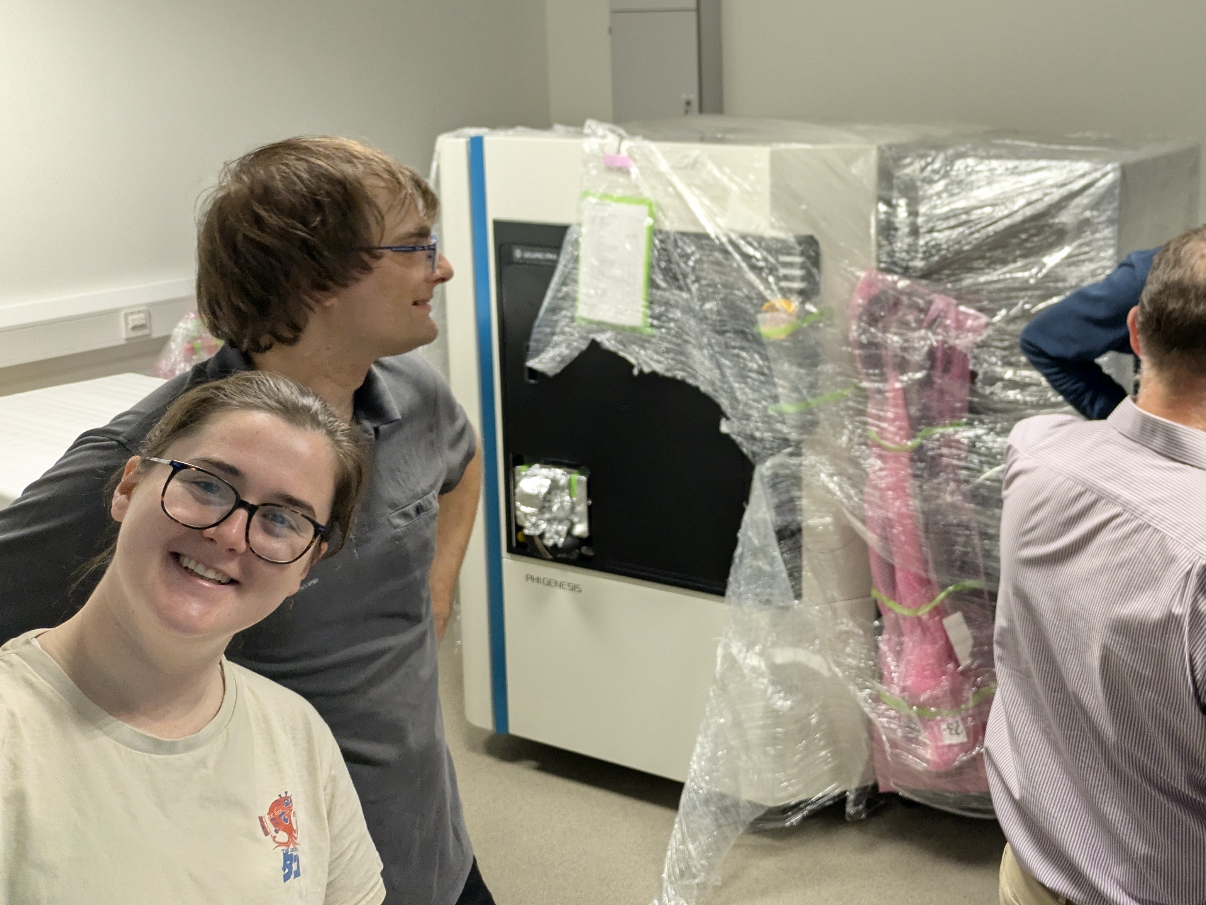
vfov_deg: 38.1
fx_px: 1290
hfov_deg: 48.6
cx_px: 873
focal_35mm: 37
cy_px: 278
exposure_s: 1/100
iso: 312
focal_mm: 5.43
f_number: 1.89
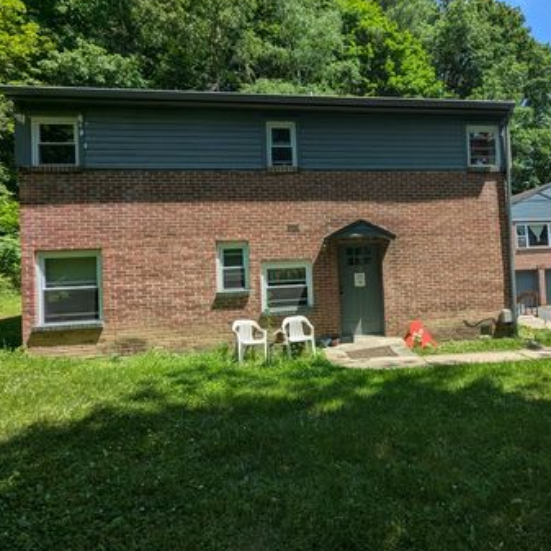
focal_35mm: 21
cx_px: 374
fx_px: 378
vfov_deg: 72.0
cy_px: 256
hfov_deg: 69.7
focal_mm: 2.35
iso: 45
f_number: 2.2
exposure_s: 1/1550
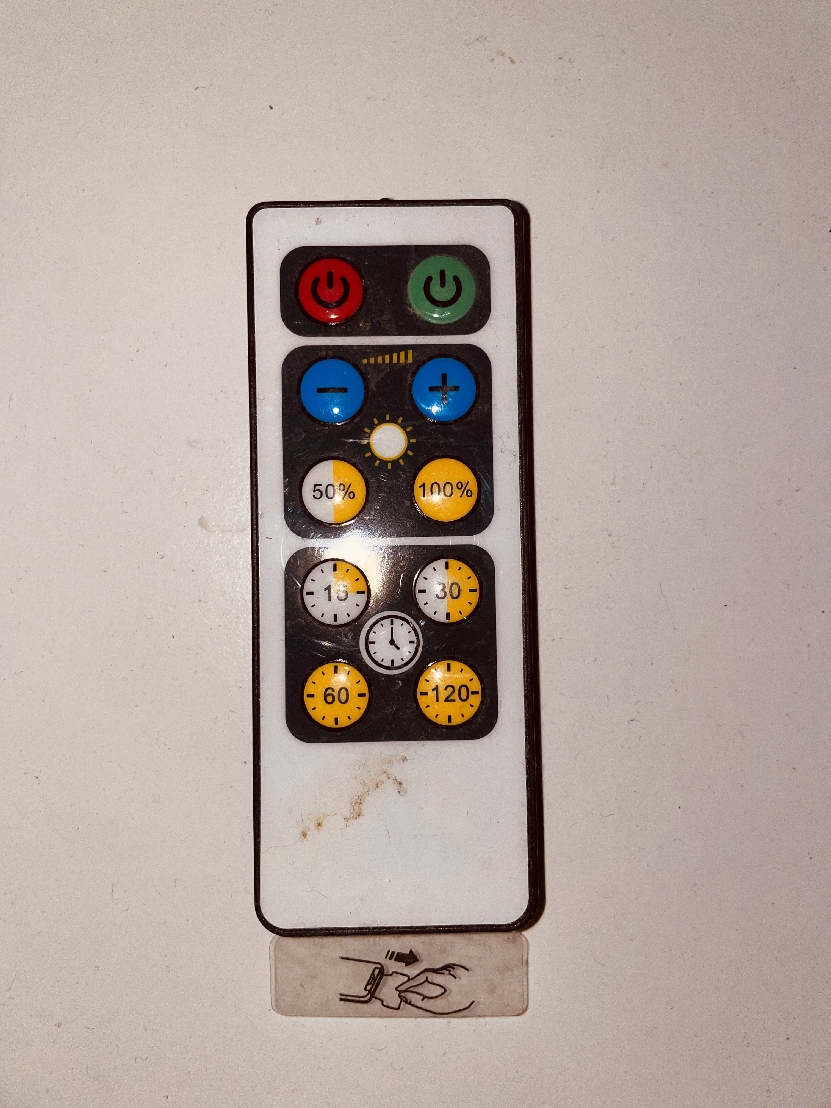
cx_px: 416
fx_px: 832
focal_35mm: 26
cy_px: 554
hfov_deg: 53.1
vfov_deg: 67.3
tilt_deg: -87.9
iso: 32
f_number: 1.6
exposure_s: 1/80
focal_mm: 4.2
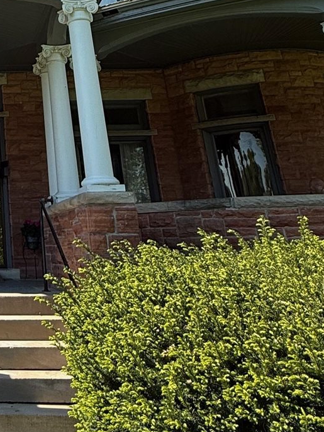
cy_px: 3
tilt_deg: +24.2
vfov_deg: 36.5
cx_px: -67
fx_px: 586
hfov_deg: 27.2
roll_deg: +0.2
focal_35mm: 47
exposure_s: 1/602
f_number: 2.2
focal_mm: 2.22
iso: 50
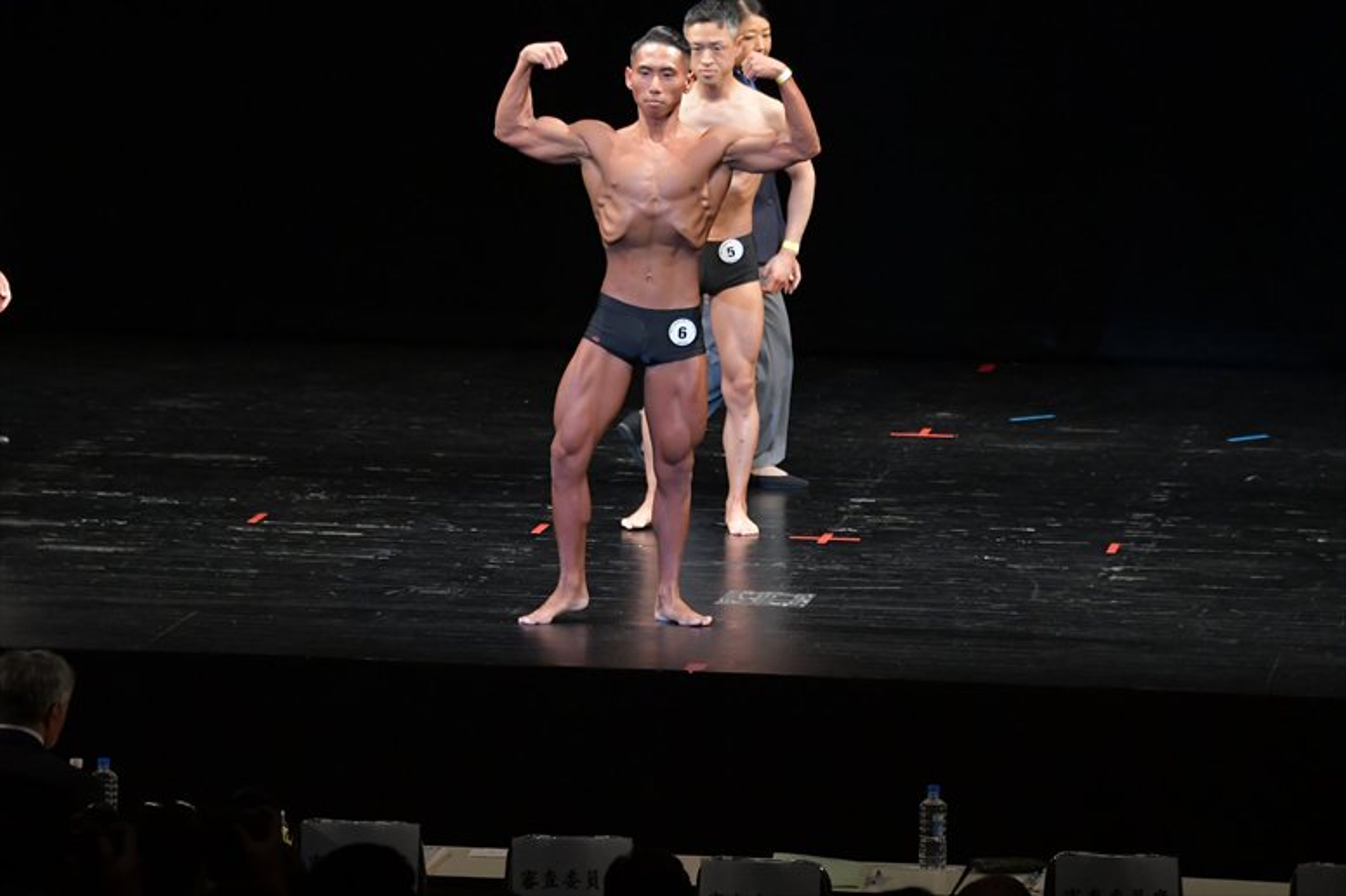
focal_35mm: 202
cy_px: 448
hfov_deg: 10.2
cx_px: 673
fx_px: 7549
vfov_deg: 6.8
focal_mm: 135
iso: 3200
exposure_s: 1/400
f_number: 5.6
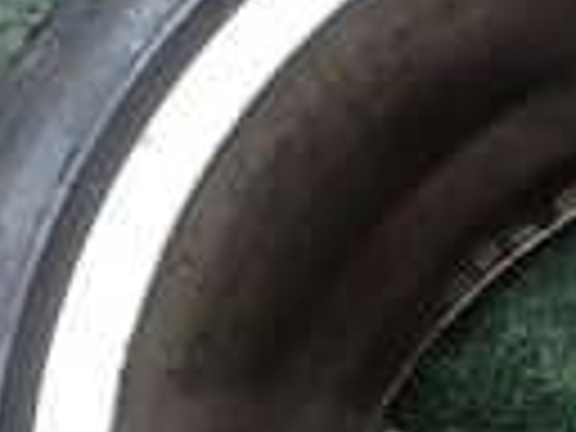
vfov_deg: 10.3
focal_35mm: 141
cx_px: 832
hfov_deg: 13.3
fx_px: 2346
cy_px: 590
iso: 100
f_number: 3.2
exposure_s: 1/100
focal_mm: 5.4
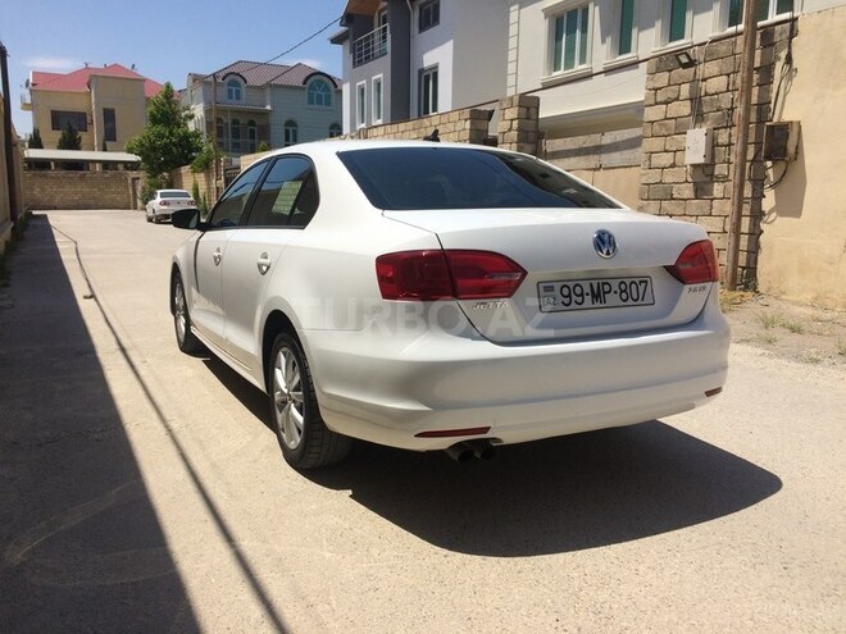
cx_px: 423
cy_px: 317
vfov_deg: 48.2
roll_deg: -1.0
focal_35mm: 29
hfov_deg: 61.7
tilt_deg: -10.0
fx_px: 709
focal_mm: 4.15
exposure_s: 1/3425
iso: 32
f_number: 2.2
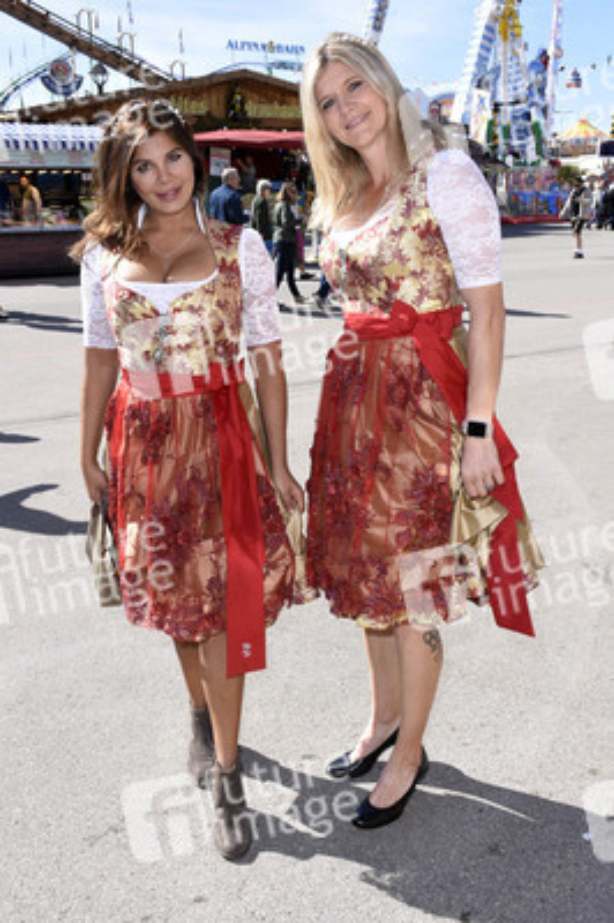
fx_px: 884
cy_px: 462
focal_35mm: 34
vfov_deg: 55.1
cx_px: 307
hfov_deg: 38.3
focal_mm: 23
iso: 160
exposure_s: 1/160
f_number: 9
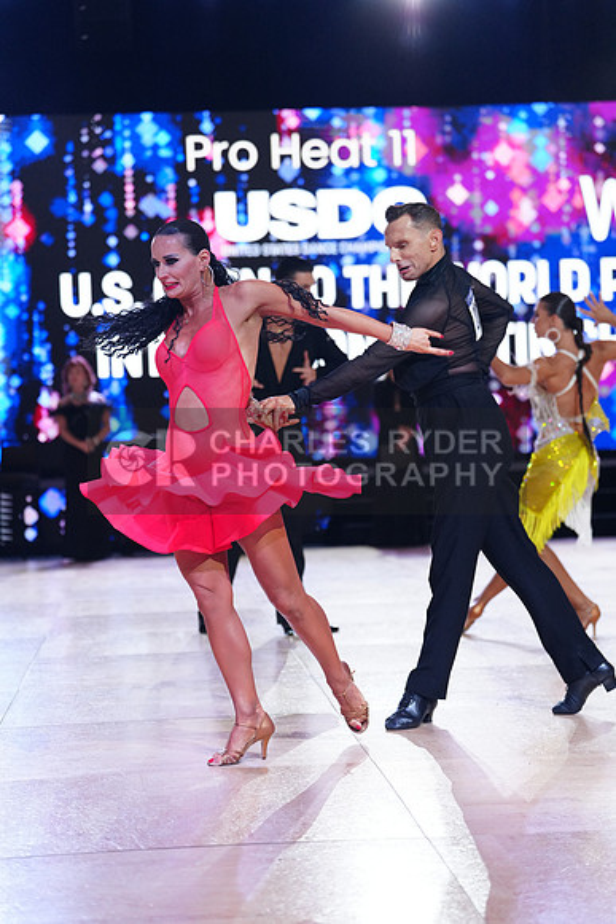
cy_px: 462
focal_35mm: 79
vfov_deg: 25.7
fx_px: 2026
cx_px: 308
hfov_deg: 17.3
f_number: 2.8
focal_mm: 79
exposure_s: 1/500
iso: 2000
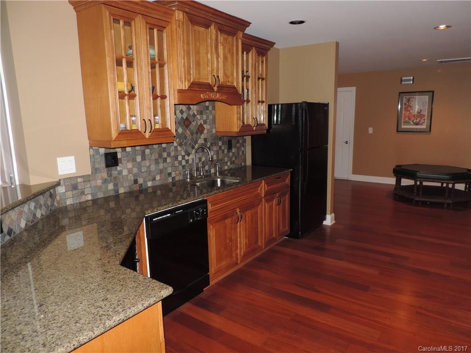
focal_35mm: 24
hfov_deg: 71.6
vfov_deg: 56.8
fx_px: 327
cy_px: 176
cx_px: 236
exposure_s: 1/30
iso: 200
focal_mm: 4.3
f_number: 3
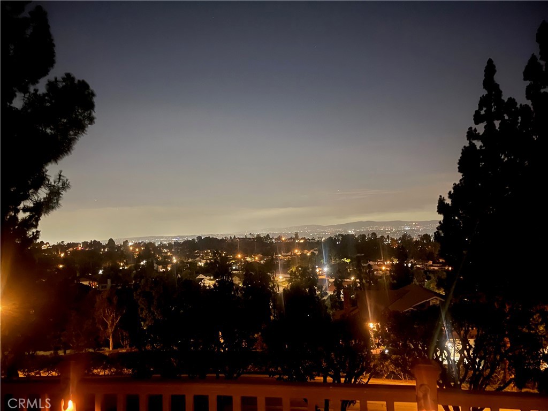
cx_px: 274
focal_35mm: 25
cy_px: 206
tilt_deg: +2.2
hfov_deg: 69.4
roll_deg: +2.1
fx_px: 396
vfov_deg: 54.9
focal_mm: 5.1
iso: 1250
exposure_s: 1/5
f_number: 1.6
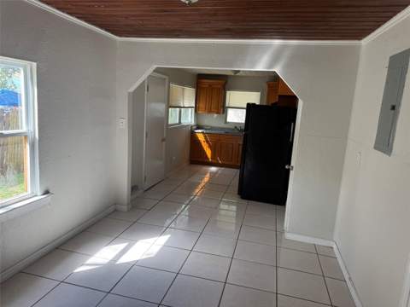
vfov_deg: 56.8
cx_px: 205
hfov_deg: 71.6
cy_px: 154
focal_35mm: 24
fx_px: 284
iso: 80
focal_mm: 6.76
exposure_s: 1/159
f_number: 1.78
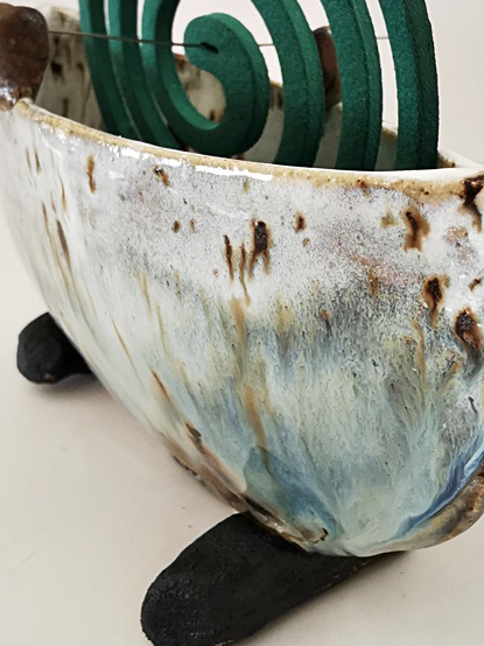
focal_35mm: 39
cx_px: 300
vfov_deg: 47.5
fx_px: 728
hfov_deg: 36.6
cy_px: 252
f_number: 2.2
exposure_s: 1/50
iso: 125
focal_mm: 2.26
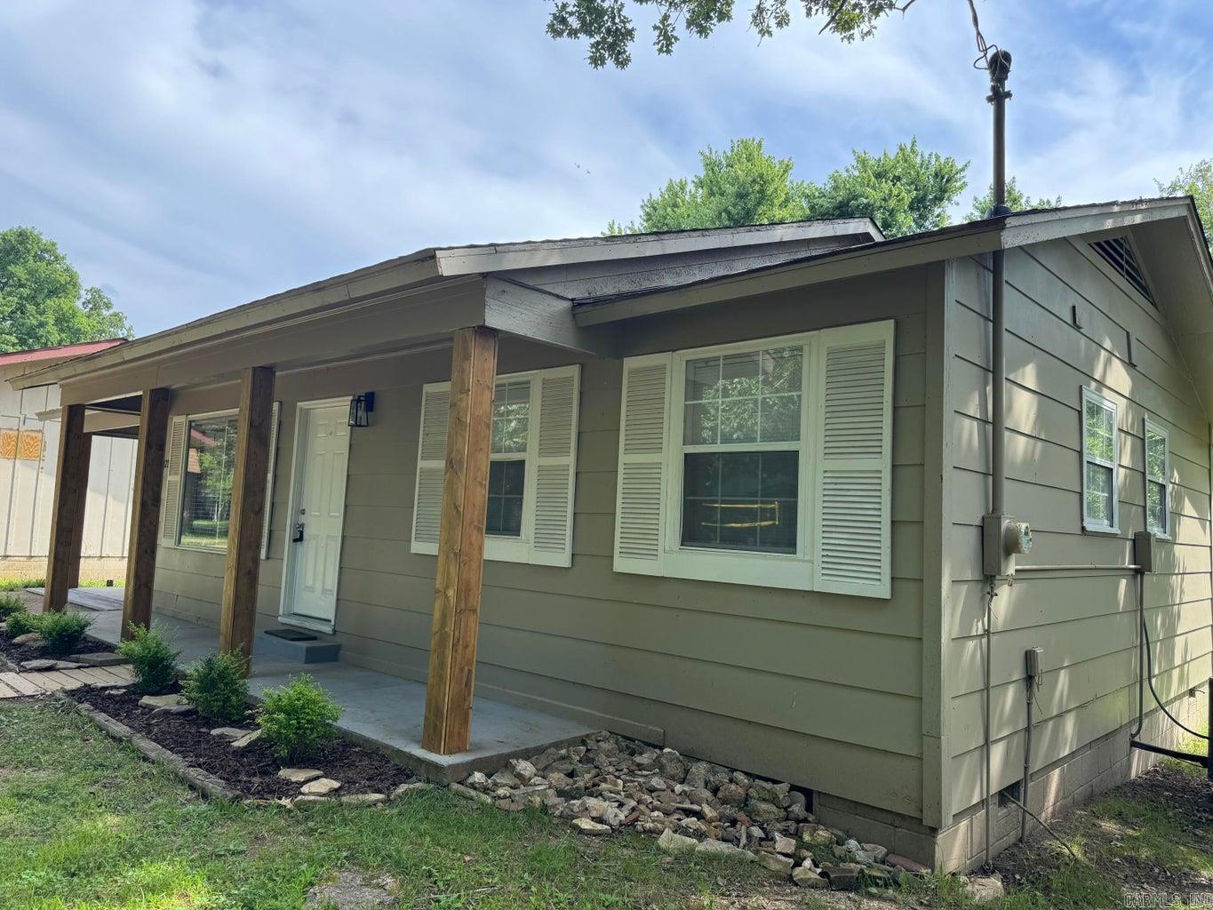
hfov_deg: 71.6
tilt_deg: +5.3
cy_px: 455
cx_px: 606
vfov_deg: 56.8
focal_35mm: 24
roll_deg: -3.0
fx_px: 841
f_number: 1.78
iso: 80
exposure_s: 1/952
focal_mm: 6.76
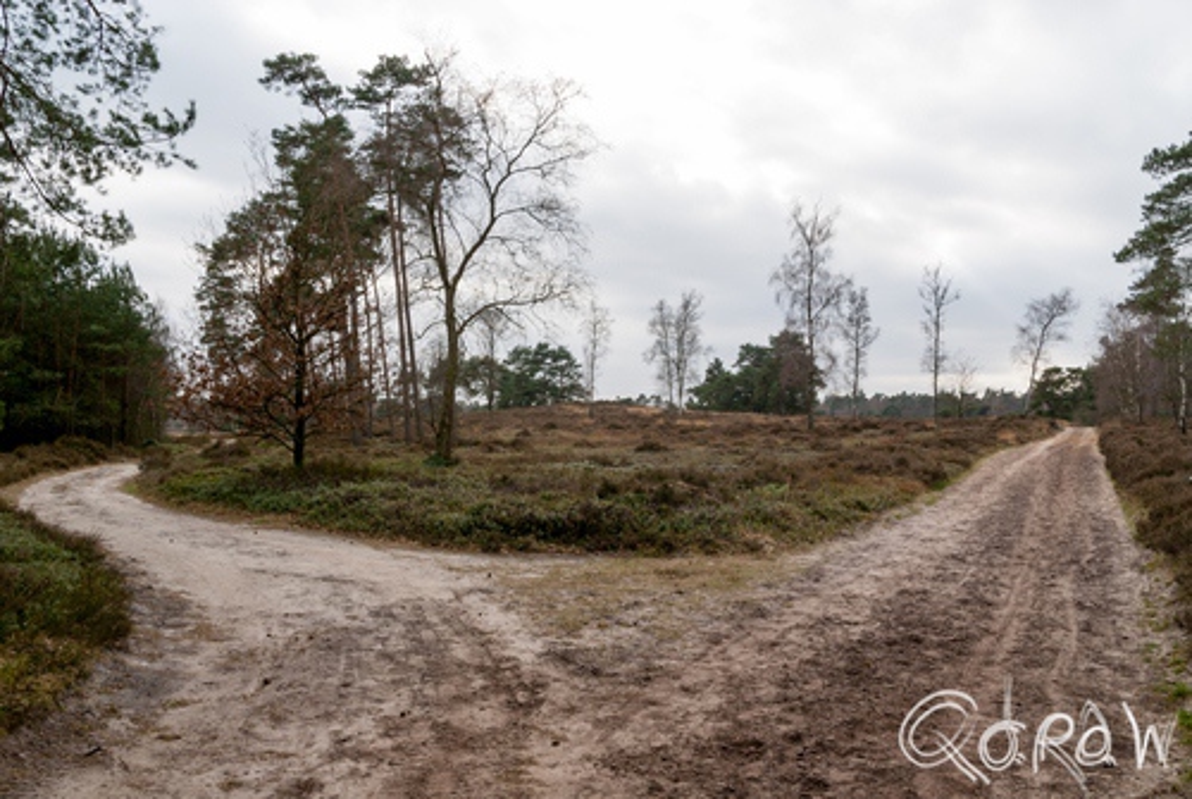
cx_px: 596
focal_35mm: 27
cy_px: 400
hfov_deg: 67.3
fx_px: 895
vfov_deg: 48.1
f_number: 10
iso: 100
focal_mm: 18
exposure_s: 1/80
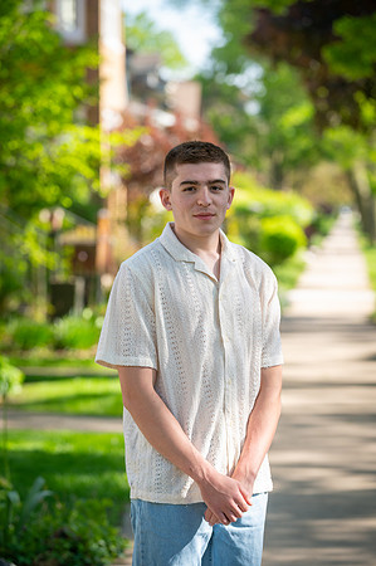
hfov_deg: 9.8
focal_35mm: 140
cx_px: 188
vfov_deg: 14.7
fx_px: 2198
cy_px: 283
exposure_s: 1/320
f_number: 4
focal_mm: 140
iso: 250
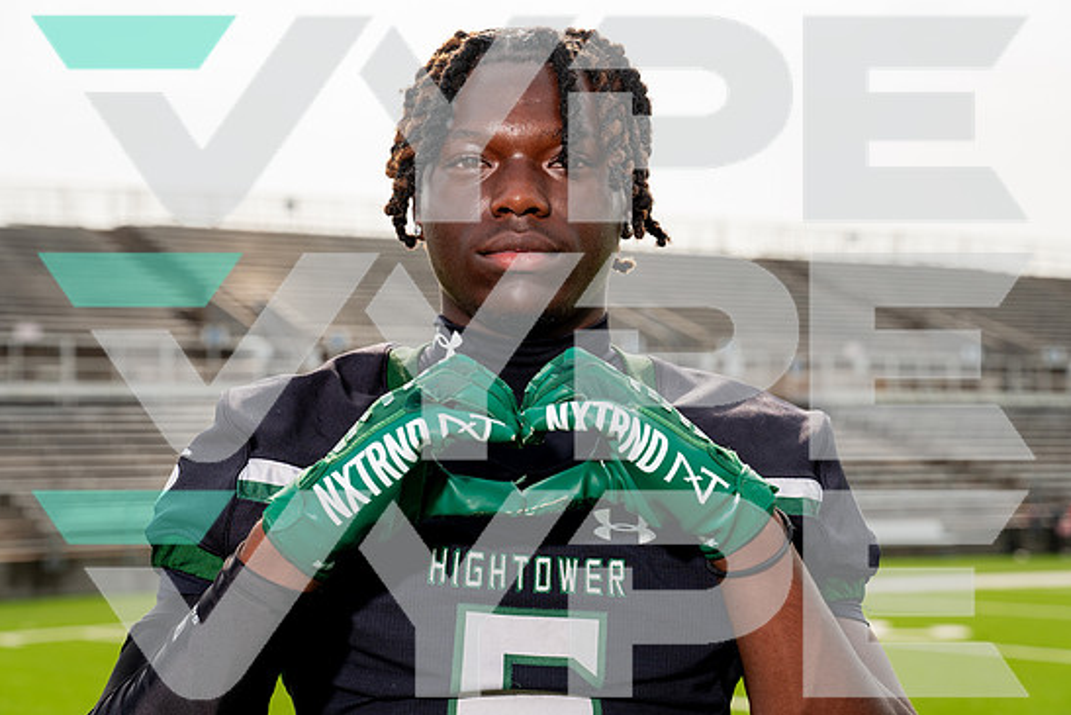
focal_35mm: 71
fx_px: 2113
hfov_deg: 28.4
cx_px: 536
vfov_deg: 19.2
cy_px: 358
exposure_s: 1/320
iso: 100
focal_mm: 67
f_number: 5.6
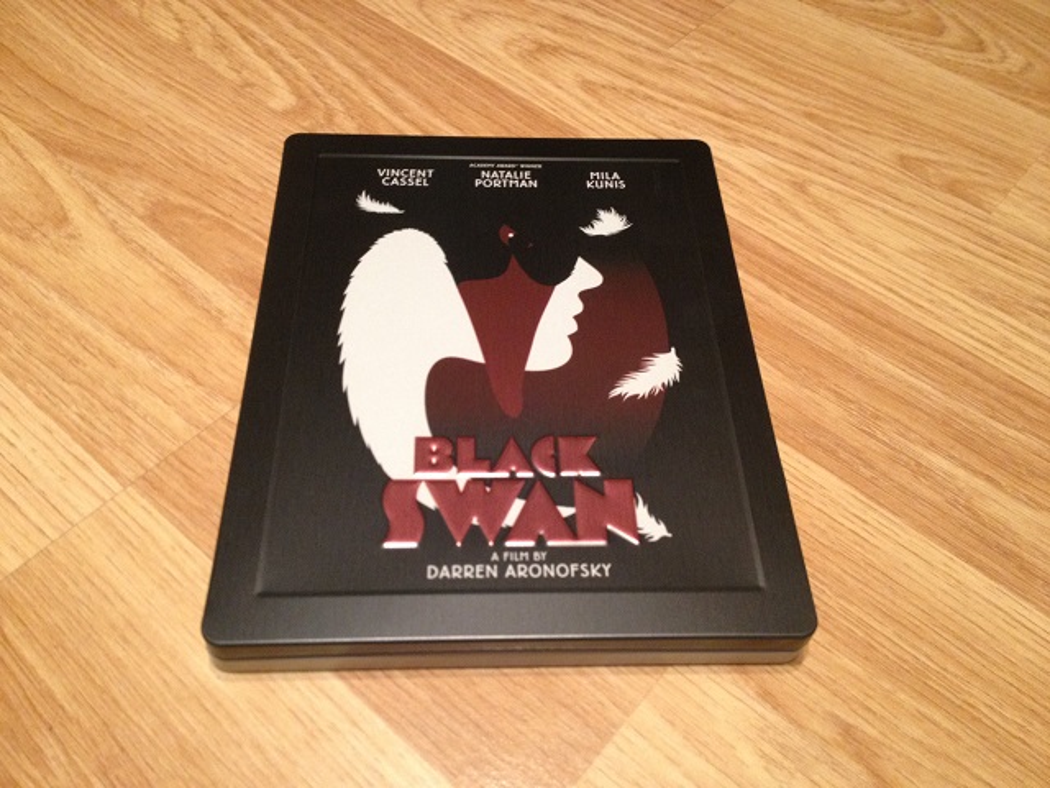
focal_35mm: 35
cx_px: 525
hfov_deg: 52.6
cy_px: 394
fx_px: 1062
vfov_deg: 40.7
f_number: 2.4
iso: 250
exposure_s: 1/20
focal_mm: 4.28
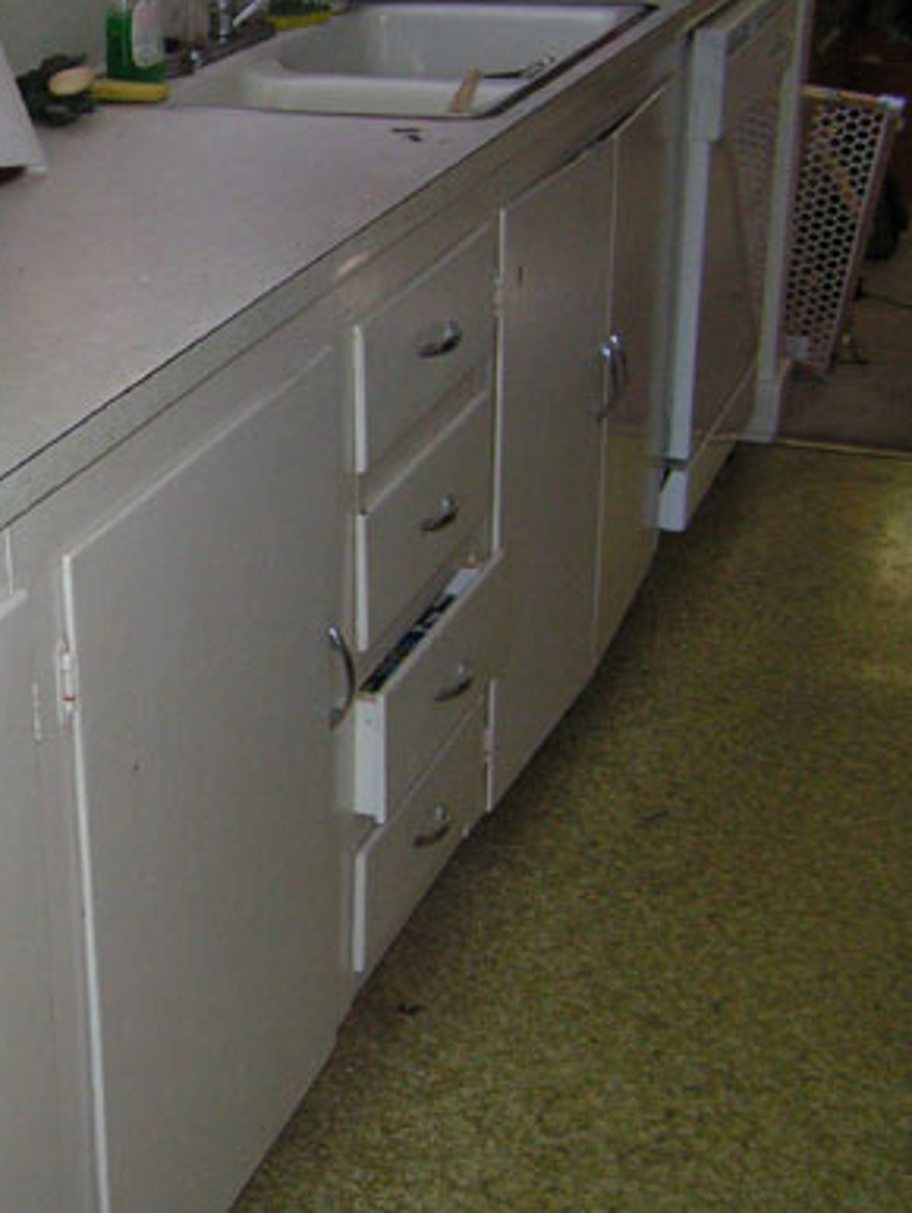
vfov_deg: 32.7
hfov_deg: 23.7
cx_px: -6
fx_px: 2070
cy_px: 597
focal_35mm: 59
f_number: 2.8
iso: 200
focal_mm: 6.3
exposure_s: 1/40
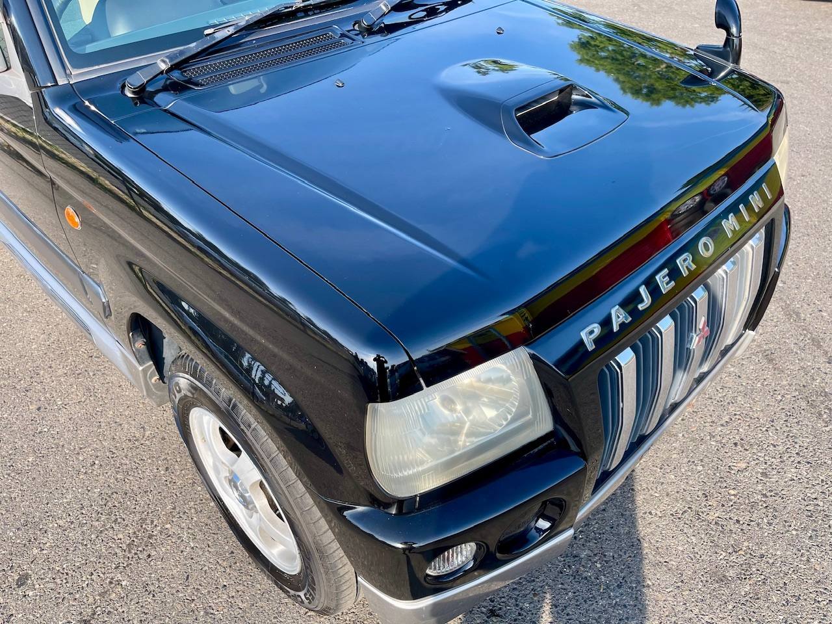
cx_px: 416
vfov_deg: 54.9
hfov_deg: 69.4
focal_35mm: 25
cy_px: 312
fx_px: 601
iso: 32
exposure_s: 1/433
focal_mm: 5.1
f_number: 1.6
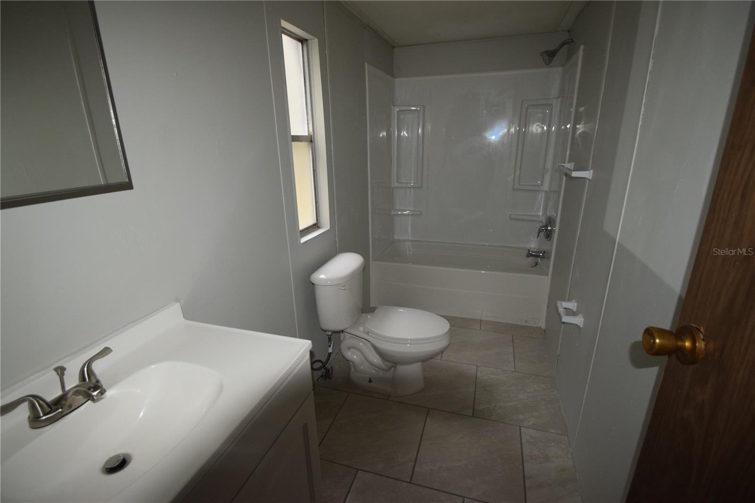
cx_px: 378
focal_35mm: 16
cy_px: 252
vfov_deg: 72.0
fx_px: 346
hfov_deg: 95.0
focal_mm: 11
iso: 1250
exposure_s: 1/80
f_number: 3.5
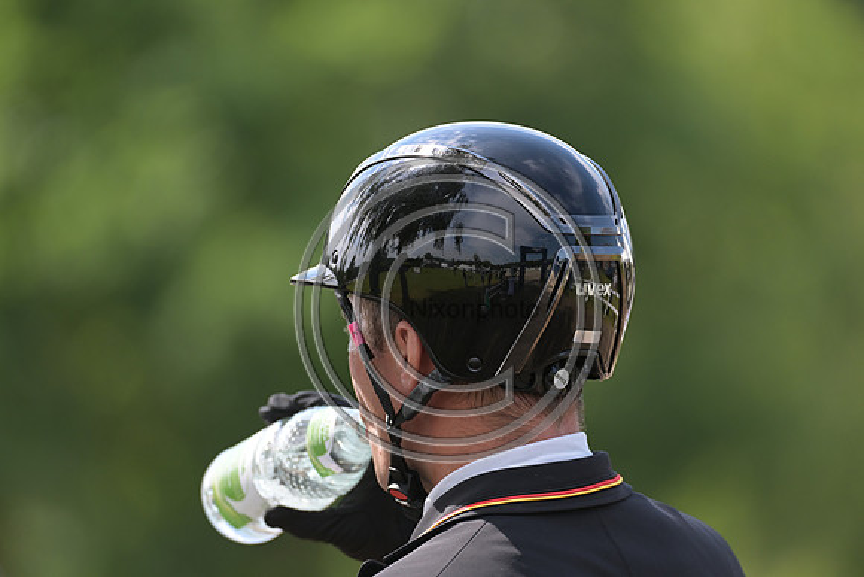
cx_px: 432
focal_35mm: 400
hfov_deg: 5.2
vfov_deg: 3.4
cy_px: 288
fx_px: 9602
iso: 640
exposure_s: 1/1250
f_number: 5
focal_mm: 400
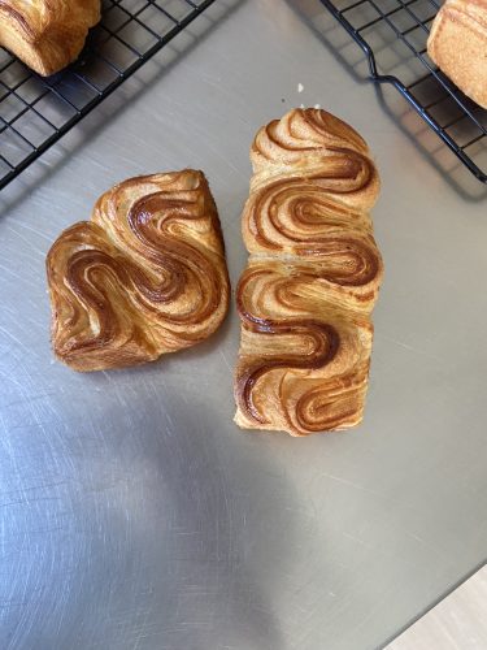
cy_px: 325
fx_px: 488
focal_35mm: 26
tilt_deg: -74.2
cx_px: 244
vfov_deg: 67.3
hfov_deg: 53.1
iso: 200
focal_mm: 4.25
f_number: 1.8
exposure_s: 1/60
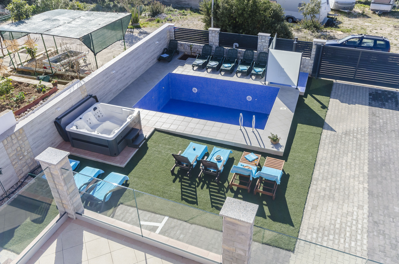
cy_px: 132
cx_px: 200
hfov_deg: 62.0
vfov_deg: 43.4
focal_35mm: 30
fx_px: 332
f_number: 9
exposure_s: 1/500
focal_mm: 20
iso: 100
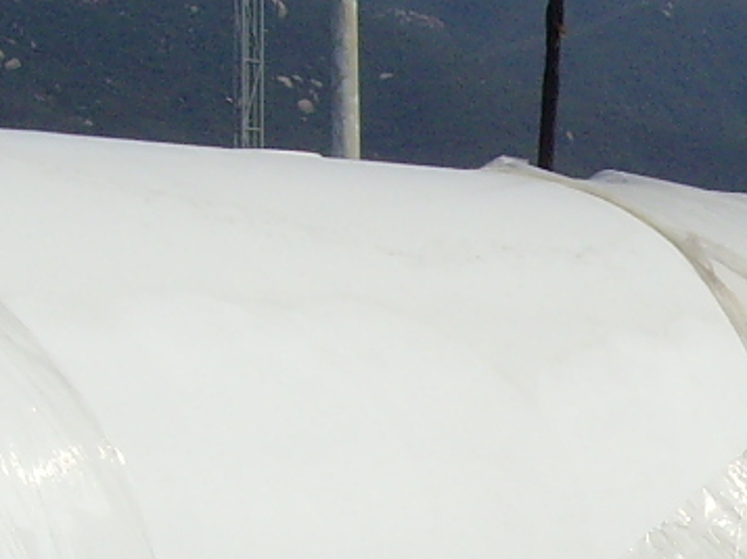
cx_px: 799
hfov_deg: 11.2
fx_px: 3773
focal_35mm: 175
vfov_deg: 8.4
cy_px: 613
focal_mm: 6.6
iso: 80
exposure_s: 1/500
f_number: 6.3
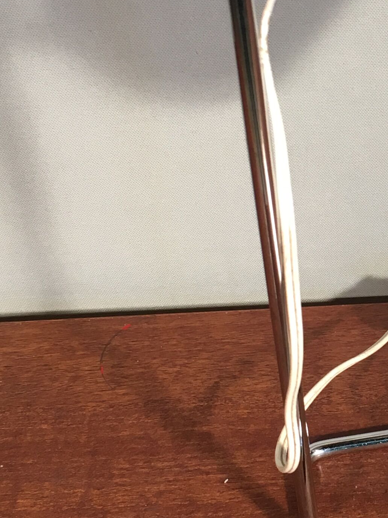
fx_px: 1270
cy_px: 283
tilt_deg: -40.5
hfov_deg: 16.9
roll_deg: +5.7
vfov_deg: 23.0
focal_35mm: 85
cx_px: 406
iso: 64
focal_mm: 4.15
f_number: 2.2
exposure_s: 1/33
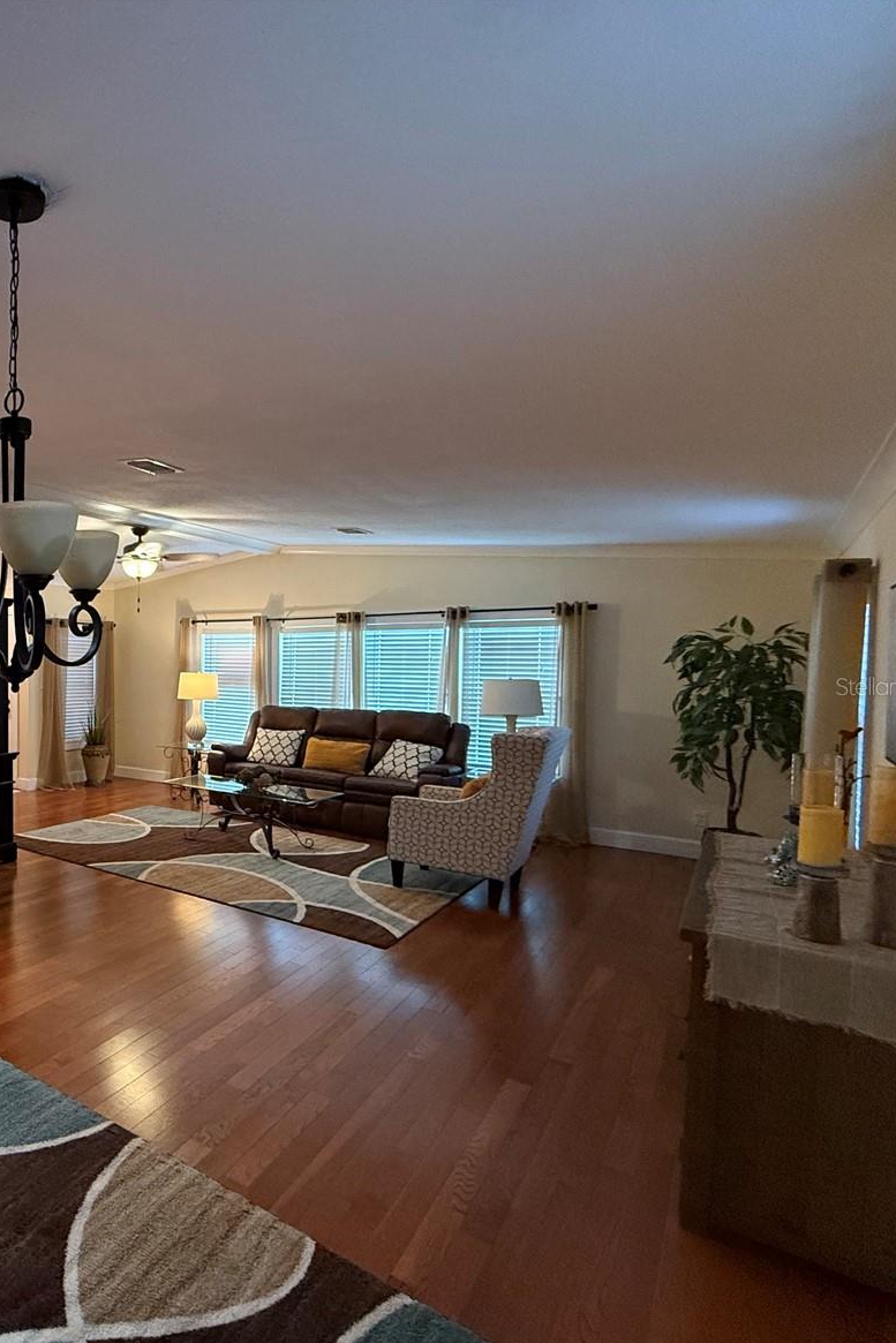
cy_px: 686
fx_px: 746
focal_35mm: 20
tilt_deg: -1.8
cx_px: 22
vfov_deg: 84.0
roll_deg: -0.4
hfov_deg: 51.2
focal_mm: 2.22
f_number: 2.2
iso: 500
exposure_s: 1/60
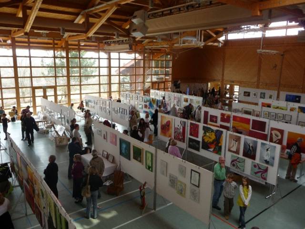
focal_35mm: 28
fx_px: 247
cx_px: 152
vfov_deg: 49.7
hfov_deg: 63.4
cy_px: 114
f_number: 3.3
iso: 100
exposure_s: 1/60
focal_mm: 4.7
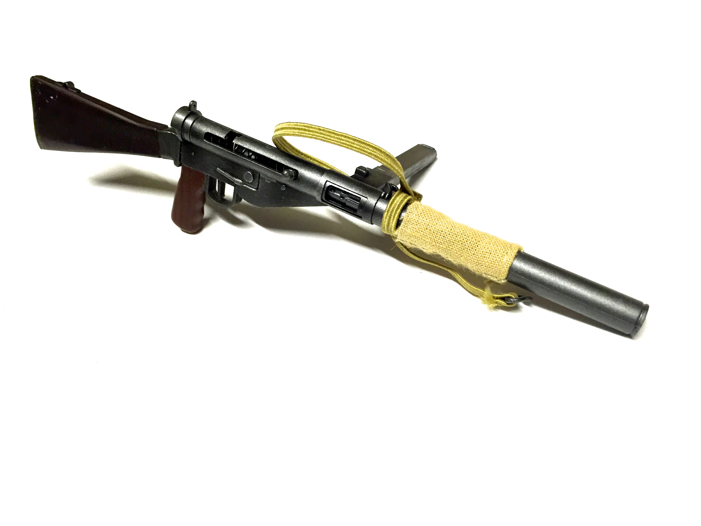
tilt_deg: -39.5
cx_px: 350
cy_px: 263
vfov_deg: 48.2
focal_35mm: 29
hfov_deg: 61.7
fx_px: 587
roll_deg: +9.1
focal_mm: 4.15
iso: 50
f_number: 2.2
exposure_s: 1/30
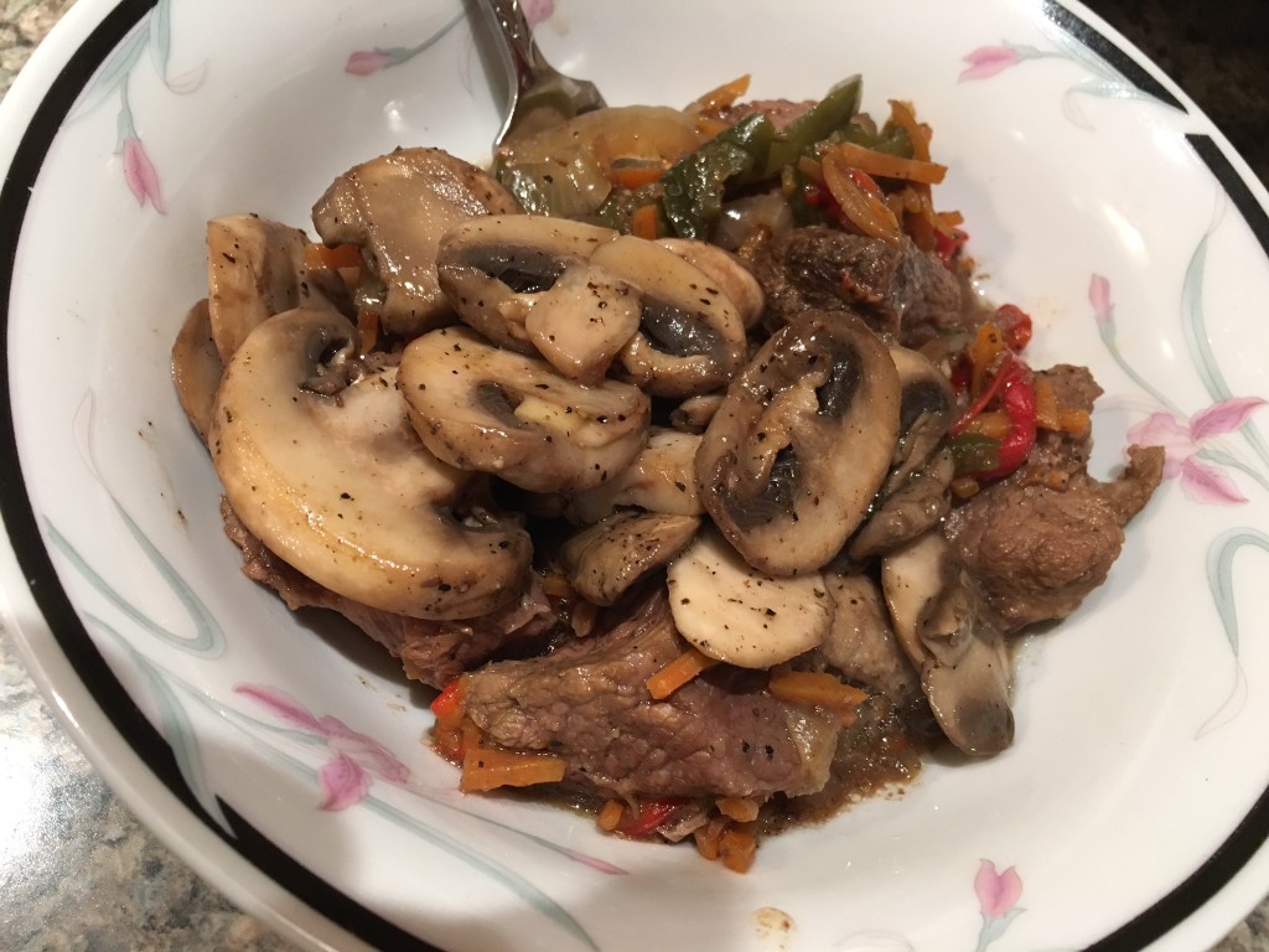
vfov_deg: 48.2
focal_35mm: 29
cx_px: 634
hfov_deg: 61.7
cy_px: 476
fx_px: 1063
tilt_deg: -59.4
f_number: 2.2
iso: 125
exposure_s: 1/30
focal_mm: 4.15
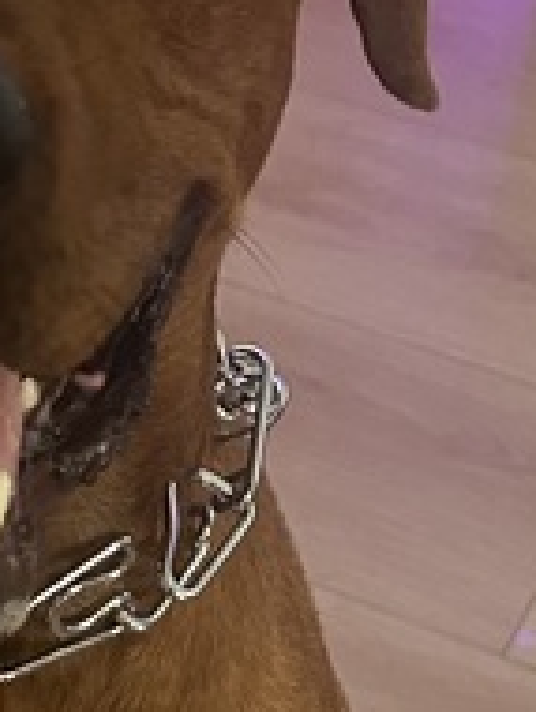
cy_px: 225
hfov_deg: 11.7
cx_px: 71
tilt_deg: -37.9
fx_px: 2596
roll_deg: -2.4
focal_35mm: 126
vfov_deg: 15.6
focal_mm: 6.86
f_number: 1.78
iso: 640
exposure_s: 1/60
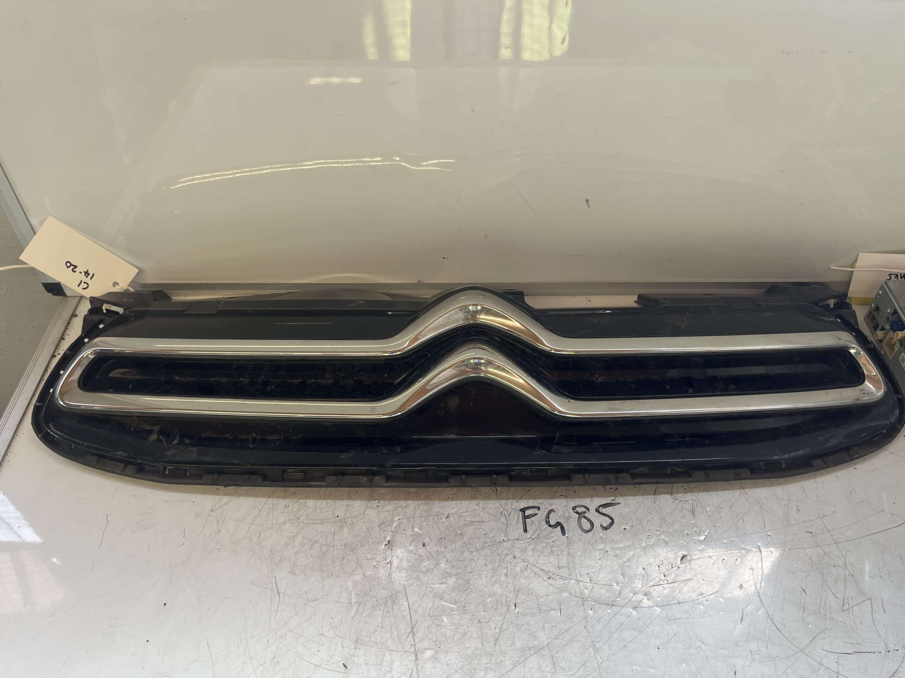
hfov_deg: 67.3
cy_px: 339
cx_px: 452
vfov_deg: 53.1
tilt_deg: -47.3
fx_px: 680
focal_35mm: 26
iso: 50
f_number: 1.6
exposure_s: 1/122
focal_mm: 5.1
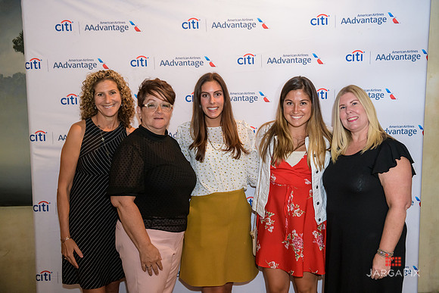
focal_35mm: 40
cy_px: 146
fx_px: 488
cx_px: 220
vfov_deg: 33.4
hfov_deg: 48.4
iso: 1250
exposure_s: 1/125
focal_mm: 40
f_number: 3.2
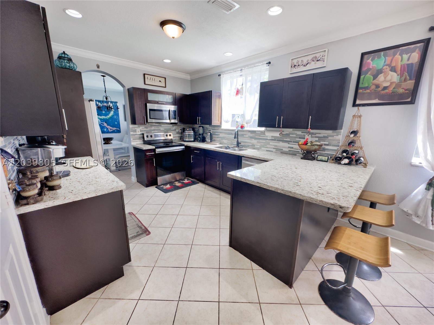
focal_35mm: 14
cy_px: 162
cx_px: 217
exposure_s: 1/120
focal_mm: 2.22
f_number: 2.2
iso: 160
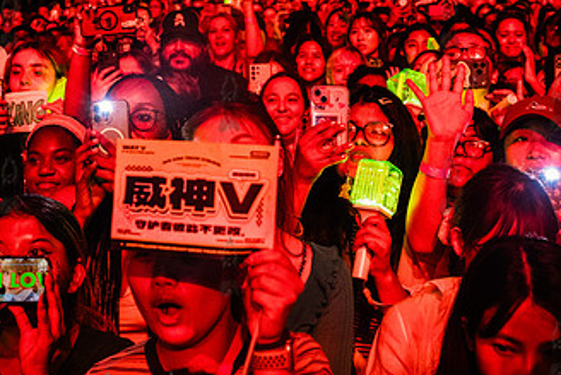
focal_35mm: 63
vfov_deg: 21.4
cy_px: 101
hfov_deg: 31.8
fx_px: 982
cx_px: 227
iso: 10000
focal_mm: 35
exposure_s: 1/500
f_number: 4.5
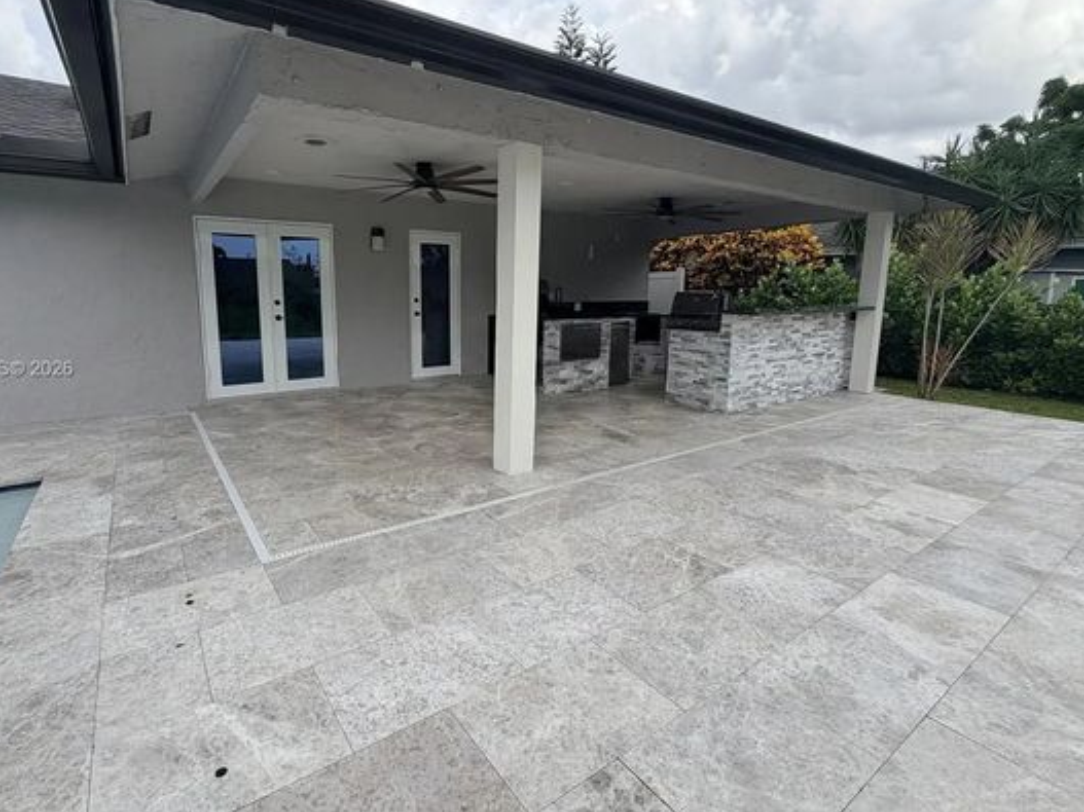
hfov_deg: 90.6
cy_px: 370
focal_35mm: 17
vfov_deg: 74.5
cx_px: 475
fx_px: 532
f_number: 2.2
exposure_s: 1/590
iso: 40
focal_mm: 2.22
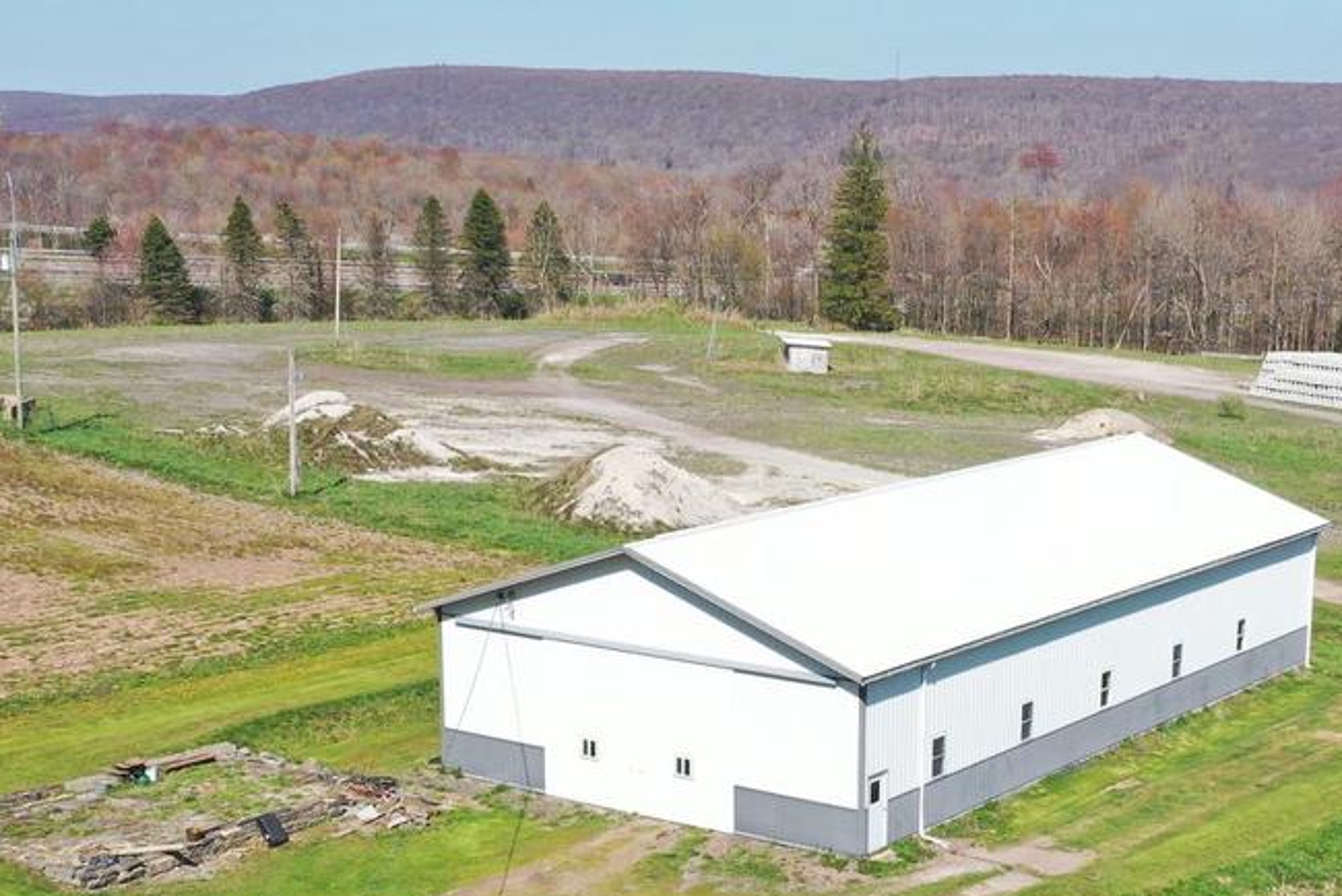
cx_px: 789
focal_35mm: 62
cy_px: 694
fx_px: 2312
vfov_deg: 21.7
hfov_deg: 32.3
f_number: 5.6
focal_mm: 10.26
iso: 100
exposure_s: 1/400
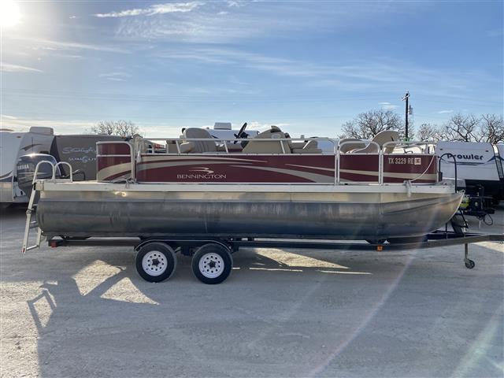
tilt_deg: -1.5
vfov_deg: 53.1
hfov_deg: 67.3
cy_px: 189
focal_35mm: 26
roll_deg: -1.0
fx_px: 379
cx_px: 252
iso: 32
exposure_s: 1/4808
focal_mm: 4.25
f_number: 1.8
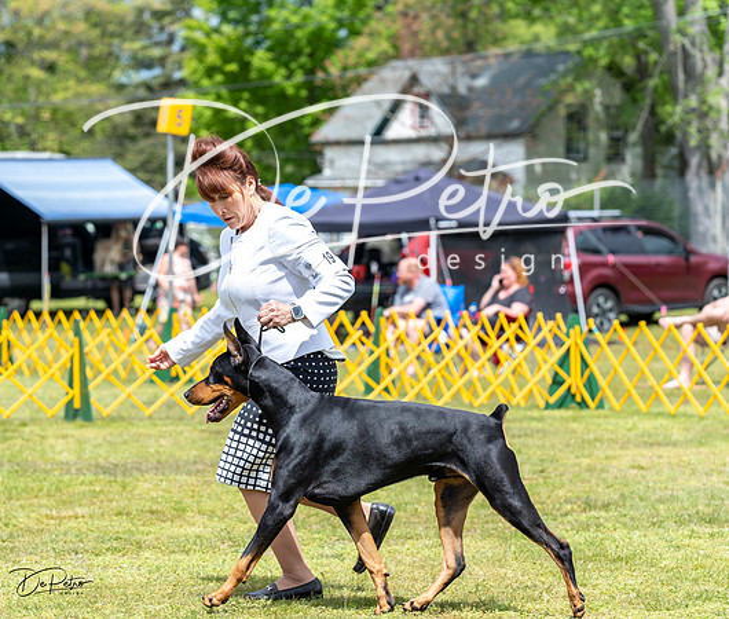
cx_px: 305
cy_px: 305
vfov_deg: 11.1
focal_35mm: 144
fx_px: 3188
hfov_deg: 13.0
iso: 100
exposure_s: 1/640
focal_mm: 113
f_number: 4.5
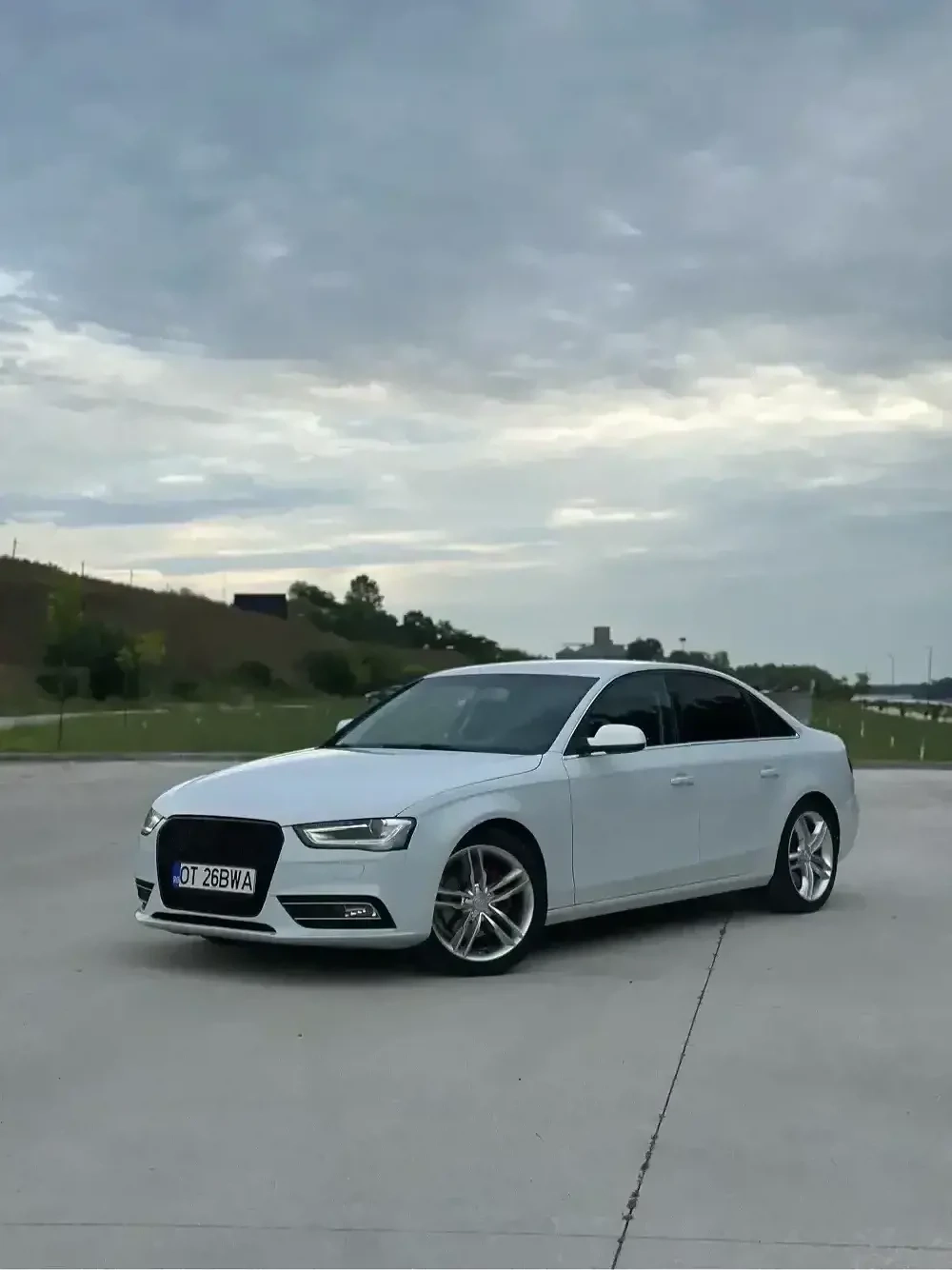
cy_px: 635
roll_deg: -0.5
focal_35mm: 48
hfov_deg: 30.3
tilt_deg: +2.6
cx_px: 476
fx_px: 1761
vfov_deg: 39.7
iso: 80
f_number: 1.78
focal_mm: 6.86
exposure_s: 1/2597
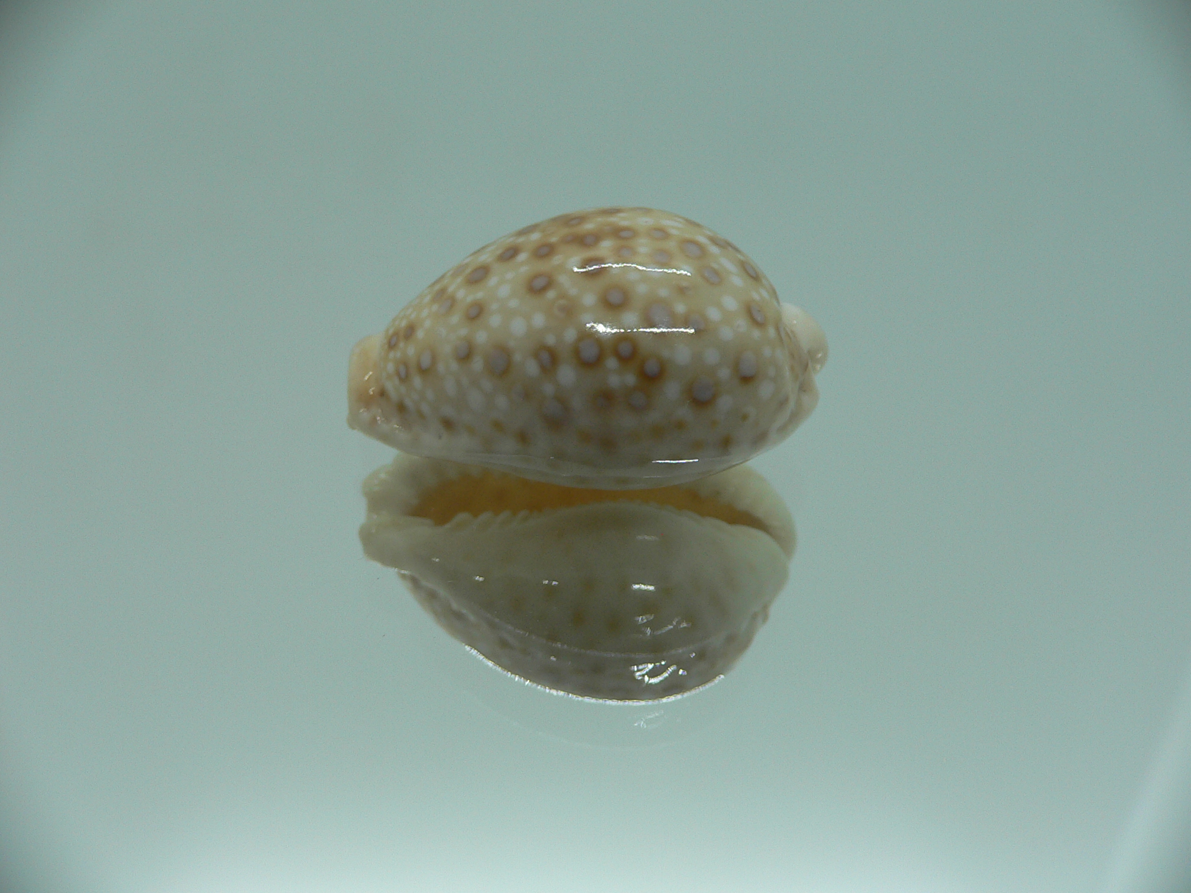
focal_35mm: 35
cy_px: 446
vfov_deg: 40.7
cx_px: 596
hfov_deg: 52.6
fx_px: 1204
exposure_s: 1/60
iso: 80
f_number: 2.8
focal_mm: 4.6
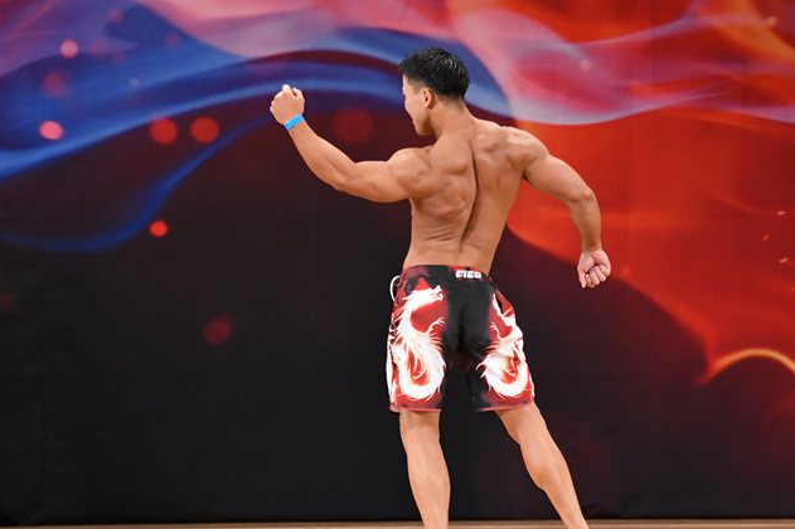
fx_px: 6511
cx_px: 463
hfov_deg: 7.0
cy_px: 304
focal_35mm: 295
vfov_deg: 4.7
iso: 3200
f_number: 5.6
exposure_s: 1/400
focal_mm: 160
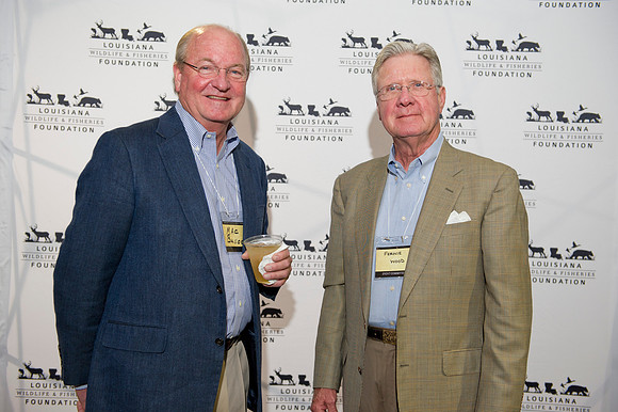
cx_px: 309
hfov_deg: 43.6
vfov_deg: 29.8
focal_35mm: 45
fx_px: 772
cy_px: 206
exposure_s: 1/125
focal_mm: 45
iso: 800
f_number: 3.5
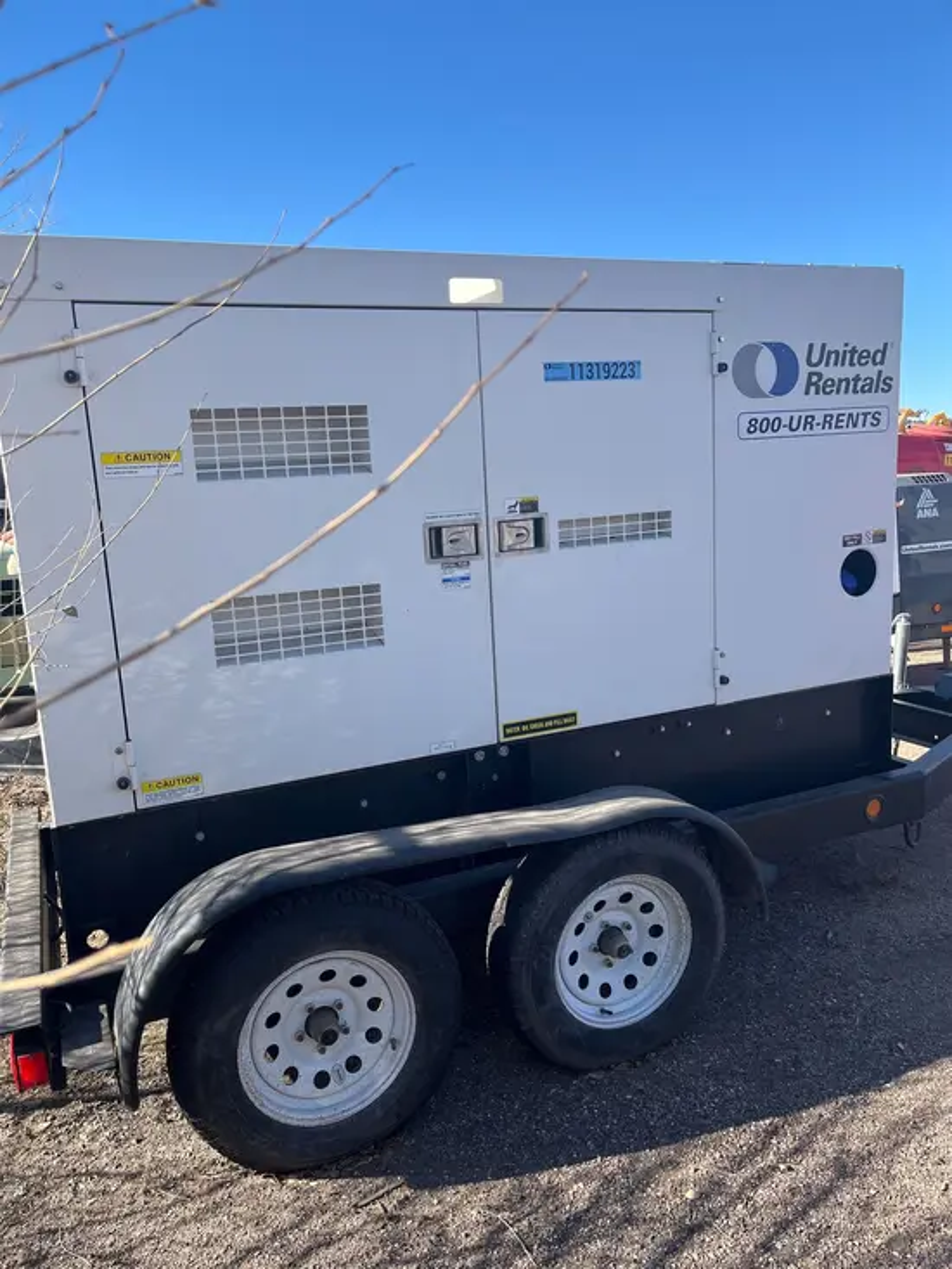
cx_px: 476
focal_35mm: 26
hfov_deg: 53.1
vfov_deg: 67.3
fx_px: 953
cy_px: 634
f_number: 1.6
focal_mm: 5.1
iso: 50
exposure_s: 1/1140
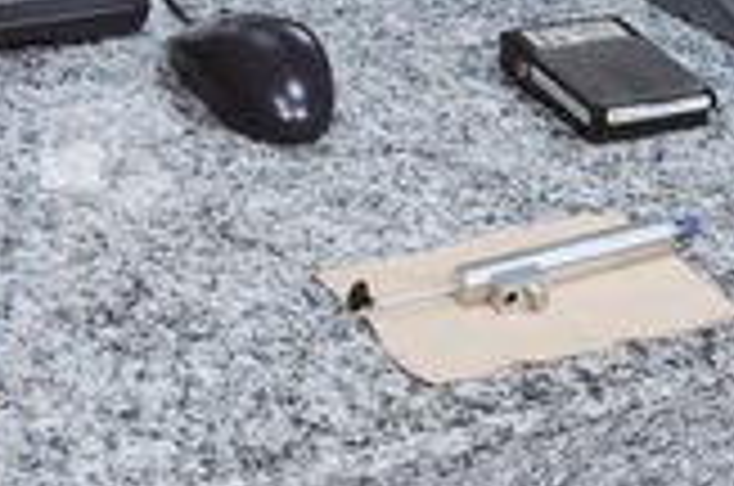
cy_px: -158
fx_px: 2534
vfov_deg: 10.7
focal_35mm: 125
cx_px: 500
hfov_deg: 16.4
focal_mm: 27
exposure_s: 1/2
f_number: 25
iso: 200
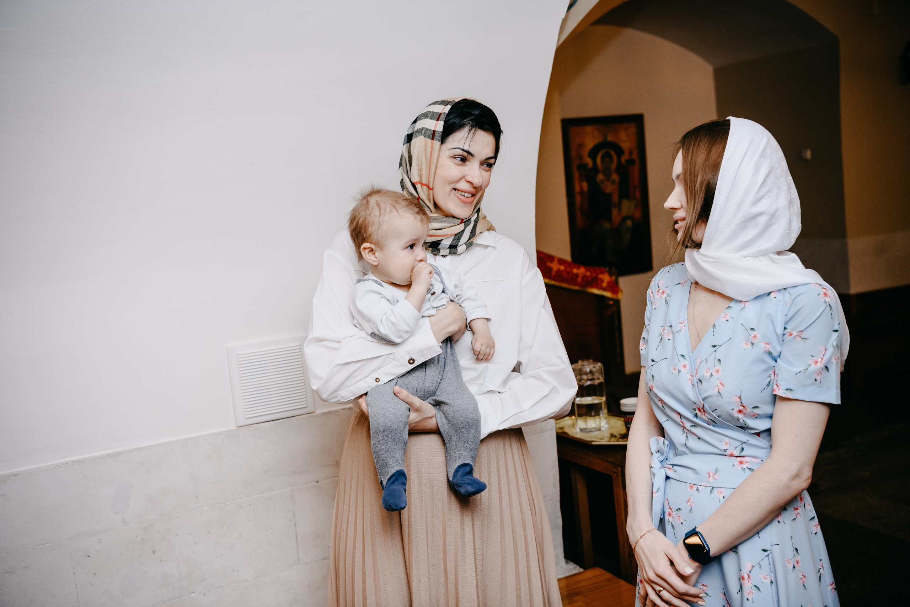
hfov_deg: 50.7
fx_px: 961
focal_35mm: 38
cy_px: 304
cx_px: 455
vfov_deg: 35.1
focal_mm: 38
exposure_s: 1/160
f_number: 3.5
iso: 500
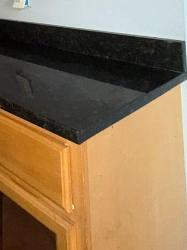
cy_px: -28
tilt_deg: +1.8
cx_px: -35
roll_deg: +2.1
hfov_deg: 29.2
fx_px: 310
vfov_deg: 36.7
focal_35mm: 43
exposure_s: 1/60
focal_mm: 2.22
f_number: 2.2
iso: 160
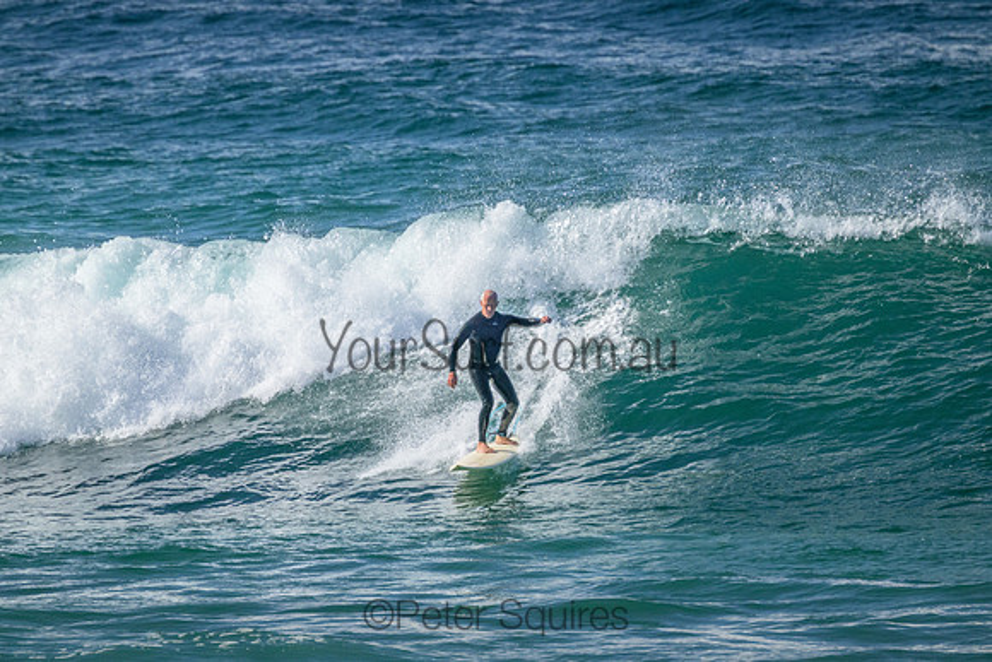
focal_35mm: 800
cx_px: 496
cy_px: 331
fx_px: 22049
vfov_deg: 1.7
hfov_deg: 2.6
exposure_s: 1/1600
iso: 2200
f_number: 11
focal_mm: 800
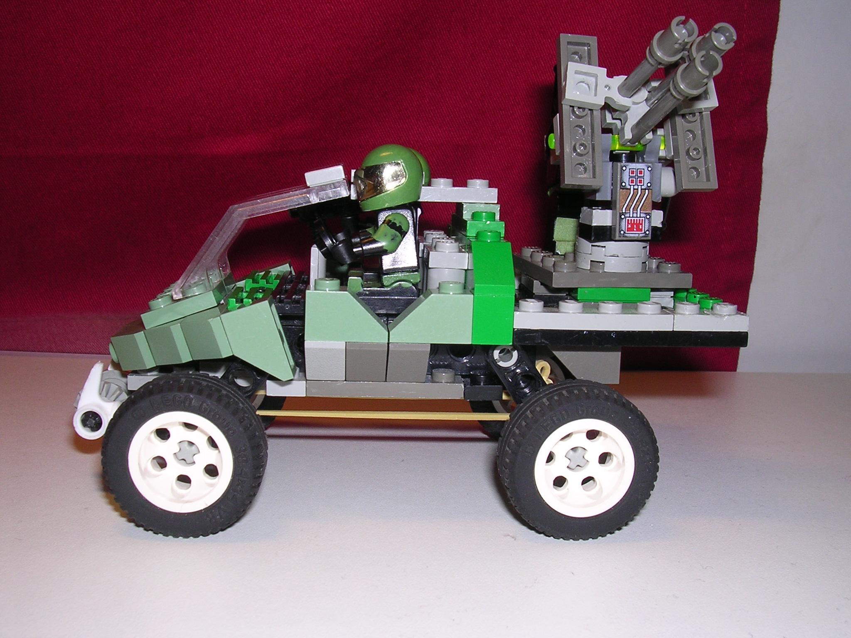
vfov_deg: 37.7
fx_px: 934
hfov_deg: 49.0
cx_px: 426
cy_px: 319
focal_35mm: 38
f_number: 5.6
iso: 100
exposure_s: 1/60.1
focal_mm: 5.8
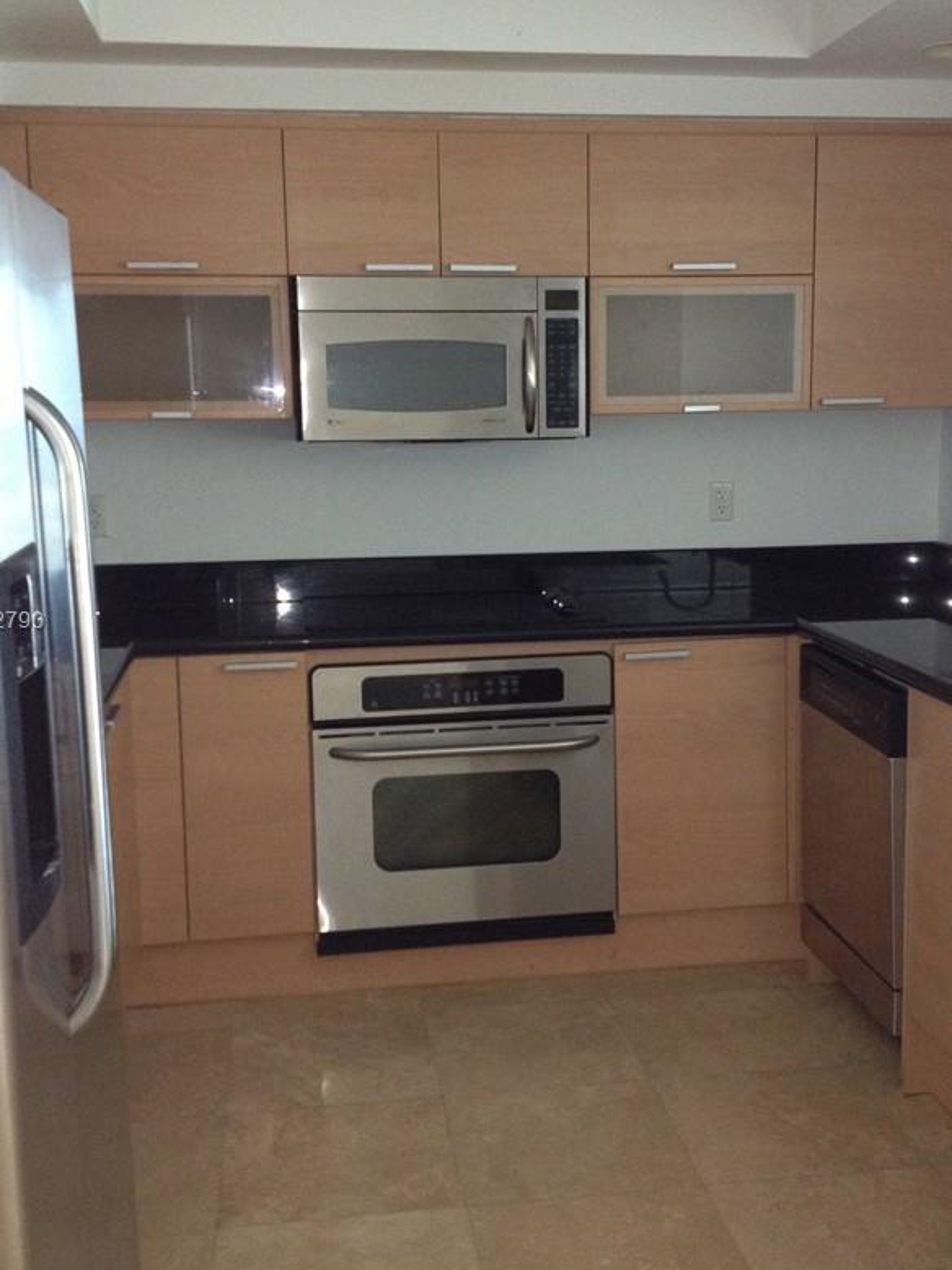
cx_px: 548
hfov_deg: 31.5
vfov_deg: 41.2
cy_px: 623
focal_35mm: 46
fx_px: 1687
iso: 250
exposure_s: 1/20
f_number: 2.4
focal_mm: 4.28
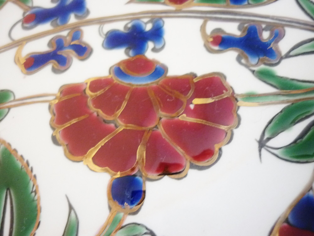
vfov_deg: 42.9
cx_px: 157
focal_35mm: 33
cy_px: 118
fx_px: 299
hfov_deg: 55.4
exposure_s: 1/13
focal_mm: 5.5
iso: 400
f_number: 2.8
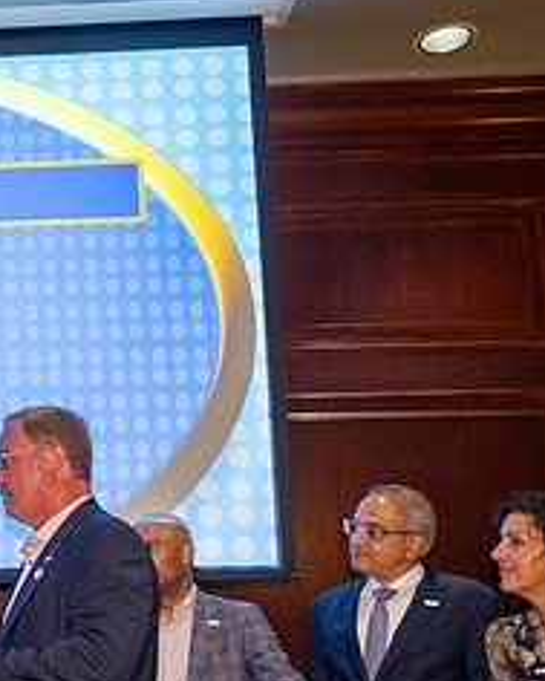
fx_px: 1350
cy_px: 505
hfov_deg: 20.2
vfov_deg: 27.9
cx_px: -224
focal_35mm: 67
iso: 2500
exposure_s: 1/80
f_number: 4
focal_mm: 28.5
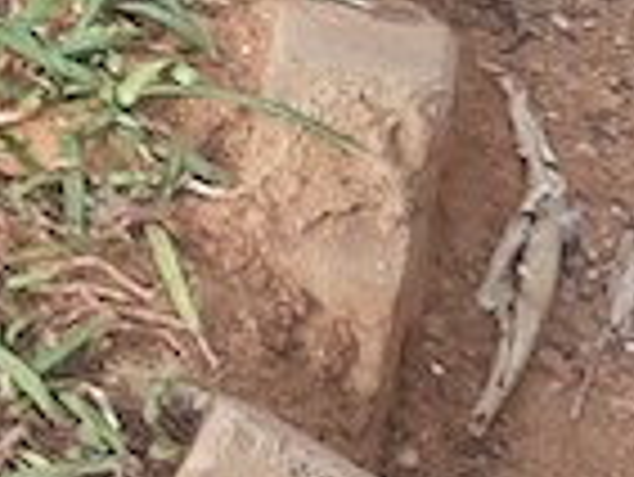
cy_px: -590
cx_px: -827
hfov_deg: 9.6
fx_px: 3373
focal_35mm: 184
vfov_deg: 7.6
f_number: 1.7
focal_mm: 3.93
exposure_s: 1/333
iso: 40
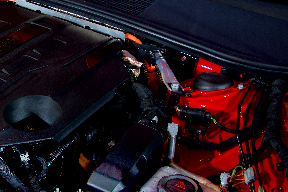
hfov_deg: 24.0
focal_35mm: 80
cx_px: -16
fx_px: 640
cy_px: 64
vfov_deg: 17.0
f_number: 8
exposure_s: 1/10
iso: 800
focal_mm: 24
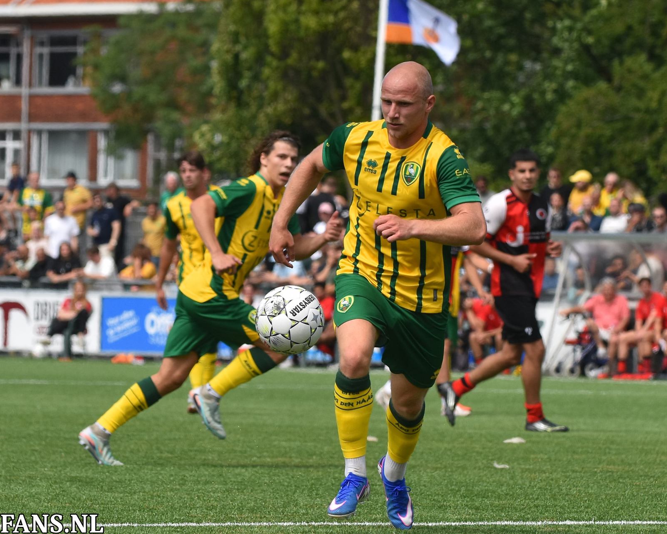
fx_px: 4177
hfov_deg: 9.1
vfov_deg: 7.3
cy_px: 267
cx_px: 313
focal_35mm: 212
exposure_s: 1/2000
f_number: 4
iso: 250
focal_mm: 125
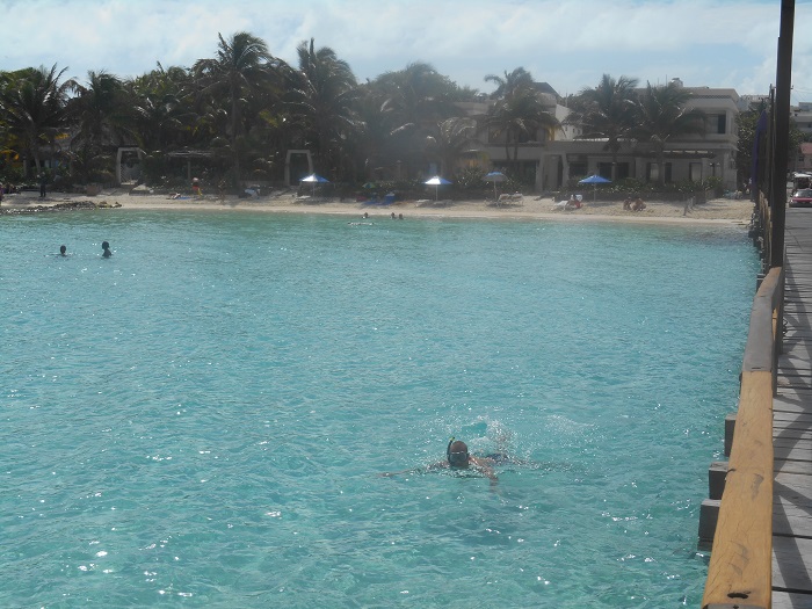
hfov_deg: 36.2
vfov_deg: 27.5
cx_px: 406
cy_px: 304
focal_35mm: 53
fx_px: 1243
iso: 80
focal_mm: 9.5
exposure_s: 1/1600
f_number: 4.2
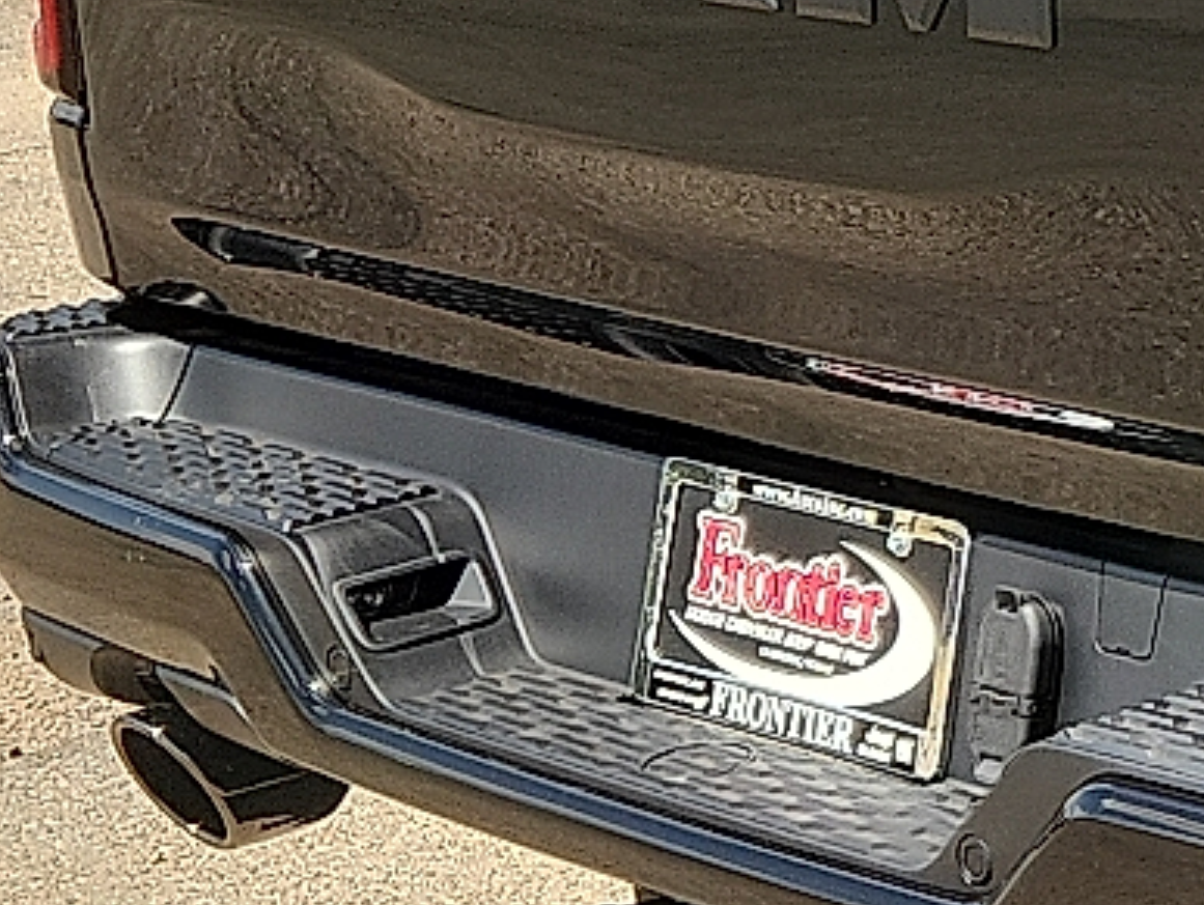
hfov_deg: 16.8
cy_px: 155
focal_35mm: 95
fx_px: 3307
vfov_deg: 15.5
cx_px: 2215
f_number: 1.8
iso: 50
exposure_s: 1/1429
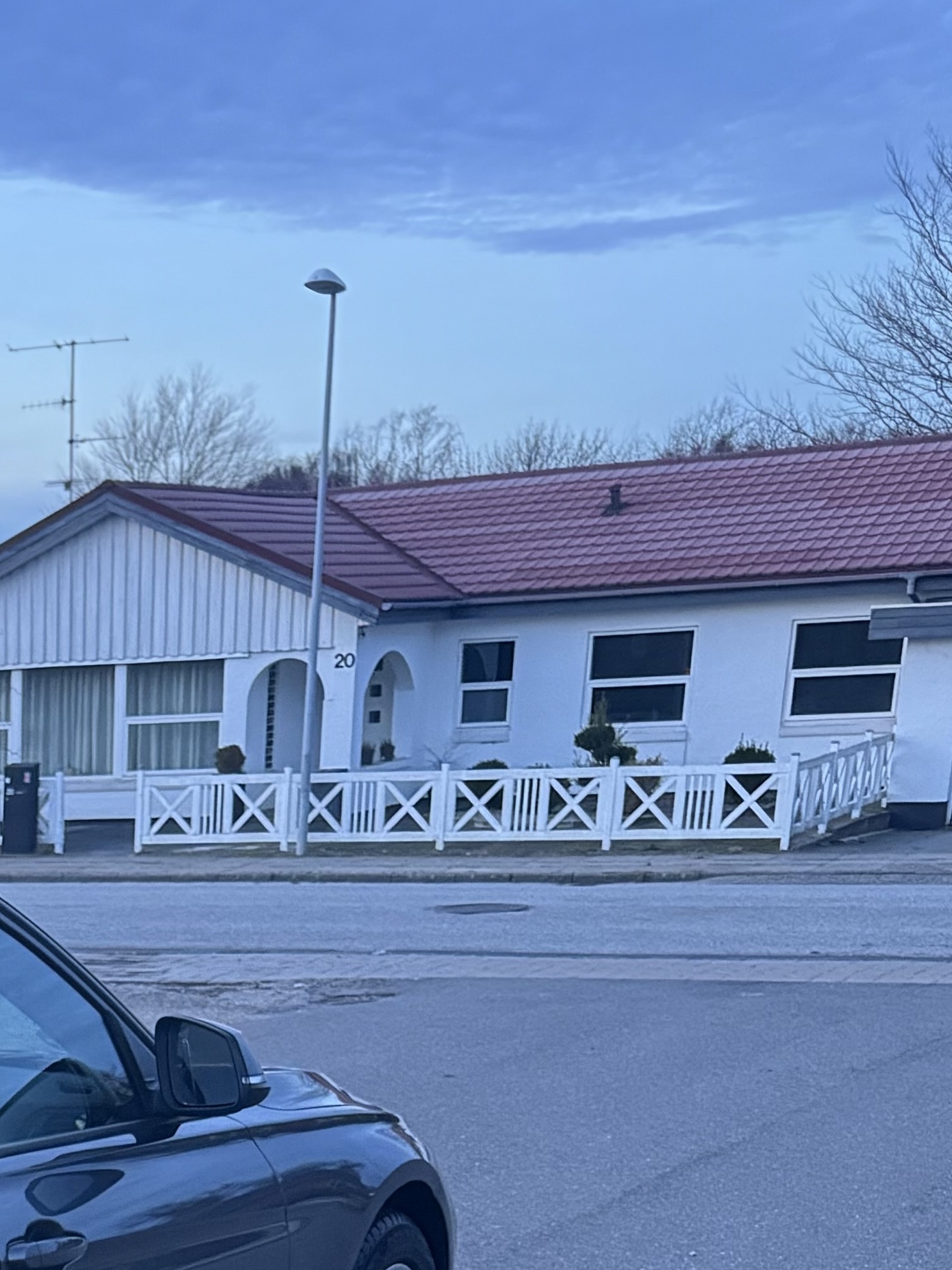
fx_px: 2530
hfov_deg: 19.3
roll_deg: +3.0
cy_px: 1770
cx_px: -370
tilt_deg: -21.7
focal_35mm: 69
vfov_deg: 23.8
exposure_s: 1/50
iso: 800
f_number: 1.78
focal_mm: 6.86
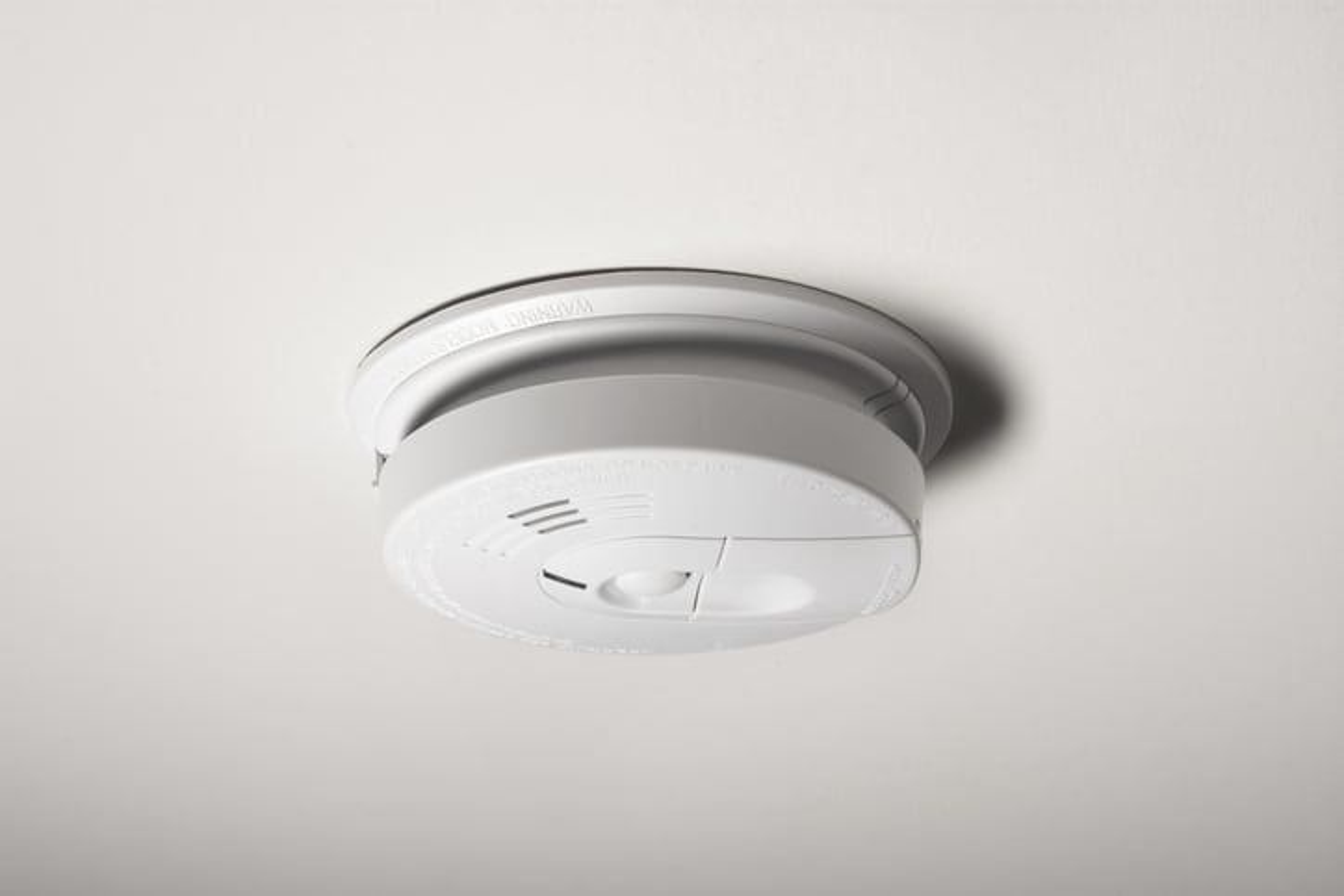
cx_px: 672
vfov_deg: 14.7
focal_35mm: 93
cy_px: 448
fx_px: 3472
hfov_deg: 21.9
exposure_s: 1/250
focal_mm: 62
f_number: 20
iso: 160
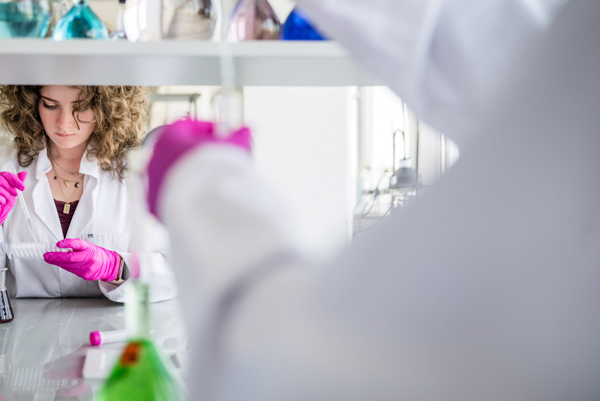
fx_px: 784
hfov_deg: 41.4
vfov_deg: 28.5
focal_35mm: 47
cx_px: 208
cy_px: 144
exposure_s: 1/160
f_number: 2
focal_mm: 35
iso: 110
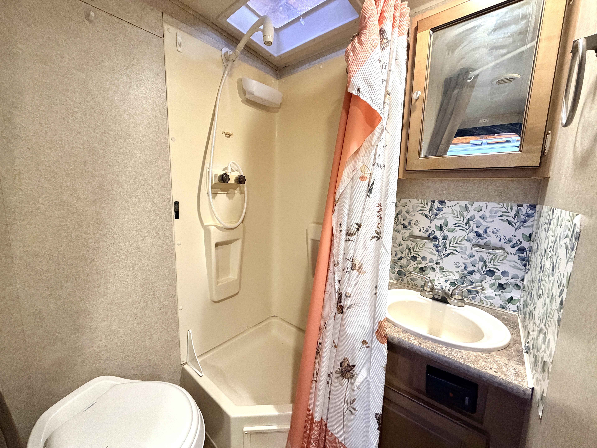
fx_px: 241
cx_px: 298
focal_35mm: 14
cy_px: 224
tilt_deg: -8.3
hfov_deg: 102.1
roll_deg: +0.5
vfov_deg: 85.7
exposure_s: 1/60
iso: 500
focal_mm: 2.22
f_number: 2.2
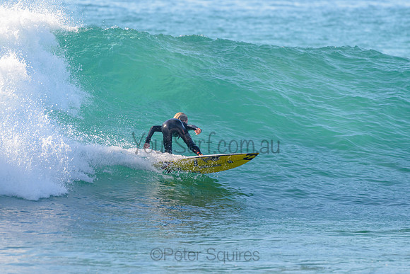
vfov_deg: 2.2
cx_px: 201
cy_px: 132
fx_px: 6974
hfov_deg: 3.4
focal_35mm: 612
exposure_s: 1/2000
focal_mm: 500
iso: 450
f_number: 5.6
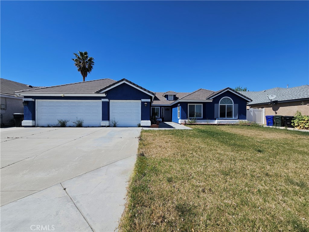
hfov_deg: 106.2
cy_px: 116
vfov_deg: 89.9
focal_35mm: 13
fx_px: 116
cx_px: 154
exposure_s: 1/5000
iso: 50
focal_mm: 2.2
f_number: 2.2
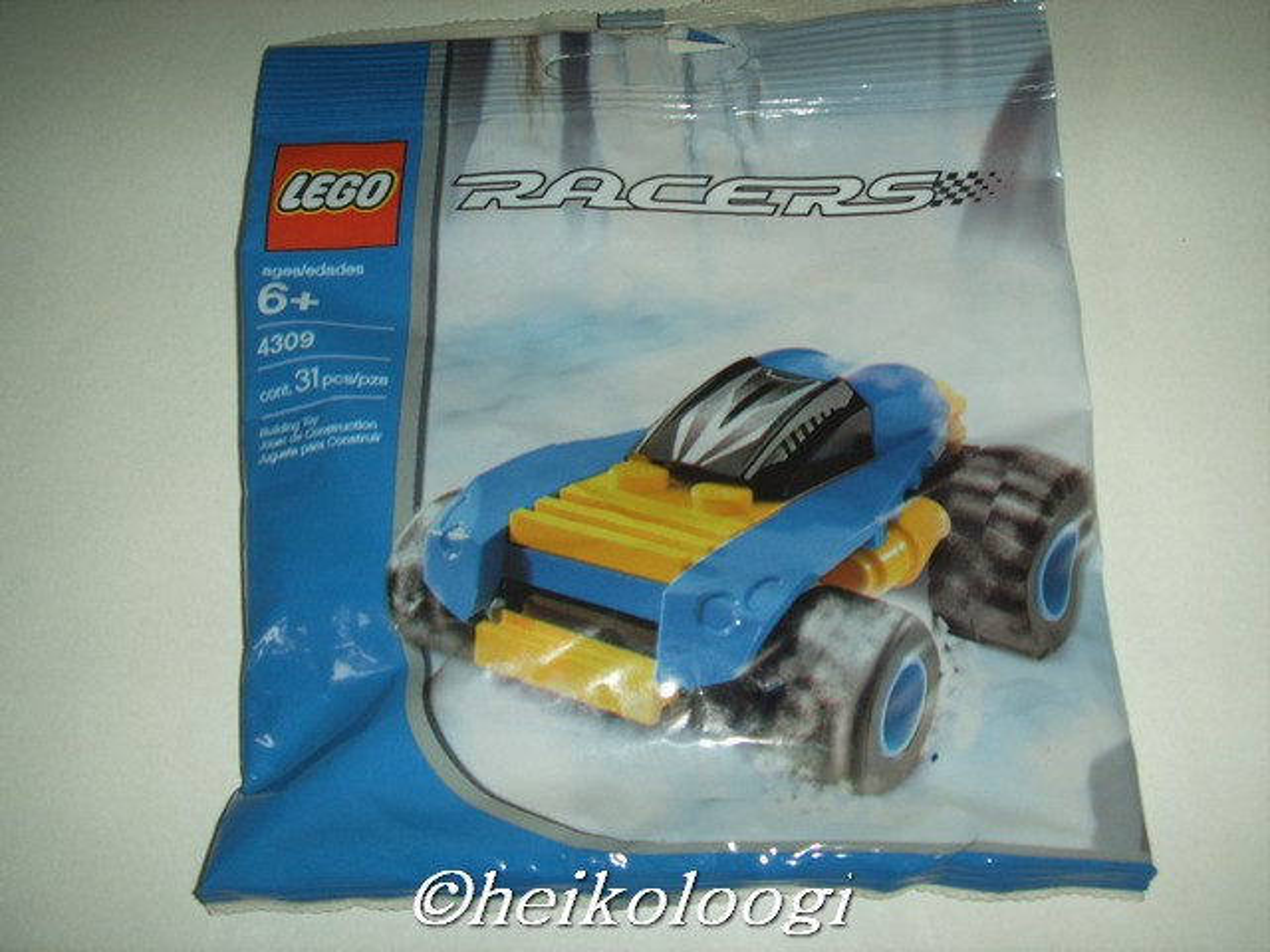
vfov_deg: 36.8
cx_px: 635
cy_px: 476
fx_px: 1431
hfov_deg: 47.9
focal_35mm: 39
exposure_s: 1/45
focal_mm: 6.6
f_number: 3.5
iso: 100
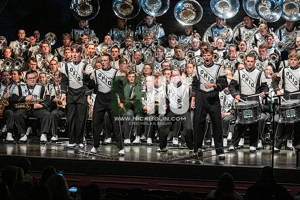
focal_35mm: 187
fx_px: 1557
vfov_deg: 7.3
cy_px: 100
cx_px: 150
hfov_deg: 11.0
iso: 4000
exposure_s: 1/500
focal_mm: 125
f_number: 4
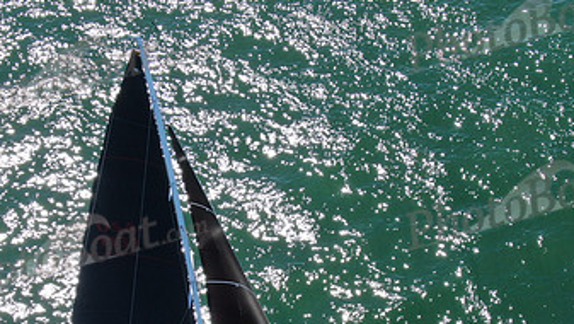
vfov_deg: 13.6
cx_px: 308
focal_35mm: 88
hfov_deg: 24.2
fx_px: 1340
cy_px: 327
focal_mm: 8.42
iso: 100
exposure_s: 1/500
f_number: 3.8
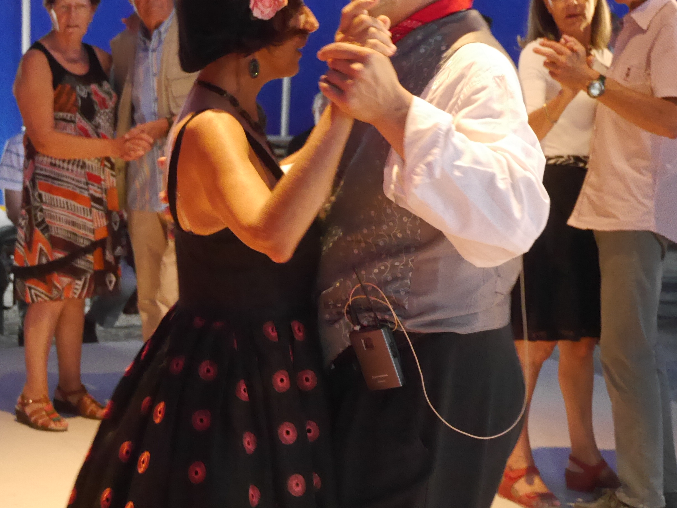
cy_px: 208
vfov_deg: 16.4
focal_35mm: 90
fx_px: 1760
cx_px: 292
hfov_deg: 21.8
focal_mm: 34
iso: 3200
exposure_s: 1/50
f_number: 5.6
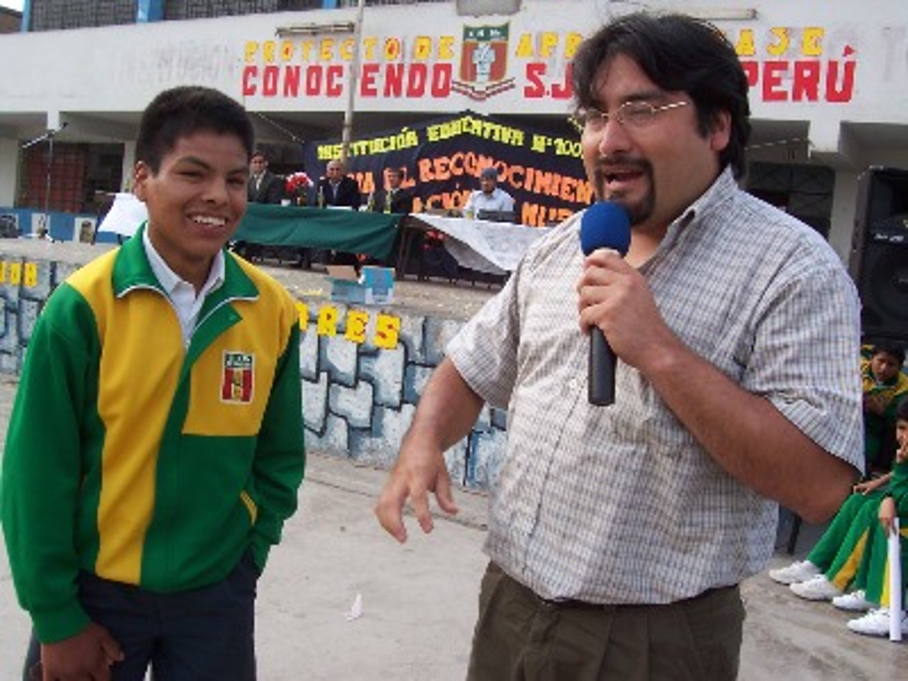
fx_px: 971
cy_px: 340
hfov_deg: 50.1
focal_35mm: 37
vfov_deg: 38.7
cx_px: 454
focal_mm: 5.6
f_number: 5.6
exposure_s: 1/125
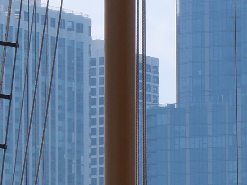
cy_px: 100
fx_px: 3903
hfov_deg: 3.6
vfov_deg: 2.7
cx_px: 232
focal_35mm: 547
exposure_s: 1/500
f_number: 9
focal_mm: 46
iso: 200
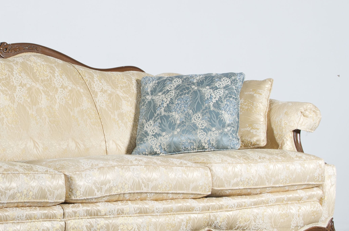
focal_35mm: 125
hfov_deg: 16.2
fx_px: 1211
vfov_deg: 10.9
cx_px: 36
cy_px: 126
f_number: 6.3
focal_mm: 35
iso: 100
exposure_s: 1/125
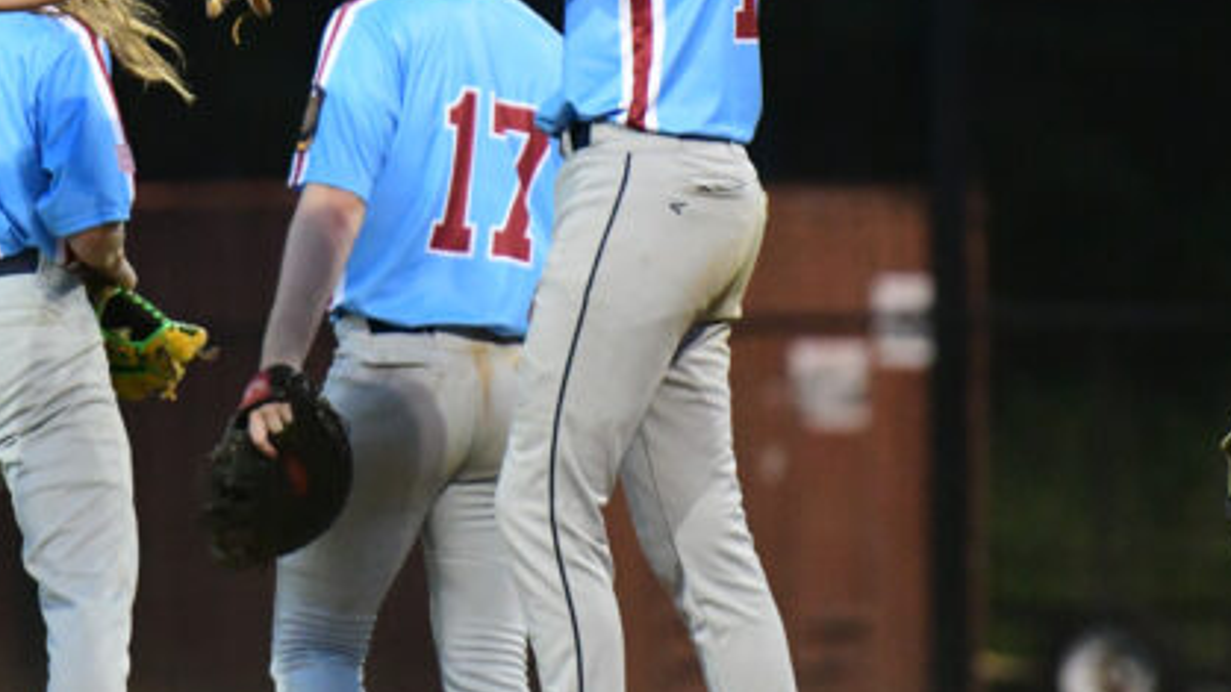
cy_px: -44
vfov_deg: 2.1
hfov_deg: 3.7
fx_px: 18832
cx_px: 259
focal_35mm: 577
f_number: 2.8
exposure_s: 1/1250
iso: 8000
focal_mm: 200
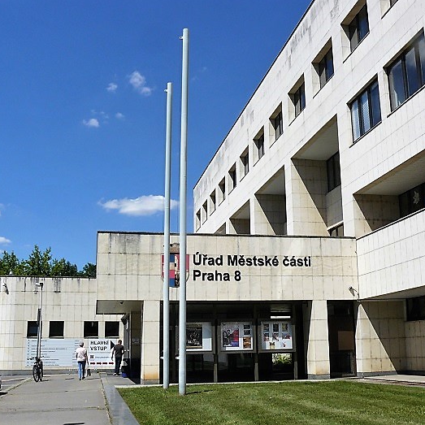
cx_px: 241
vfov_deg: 39.2
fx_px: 597
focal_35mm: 43
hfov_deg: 39.1
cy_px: 210
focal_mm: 6
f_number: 8
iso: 100
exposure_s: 1/400
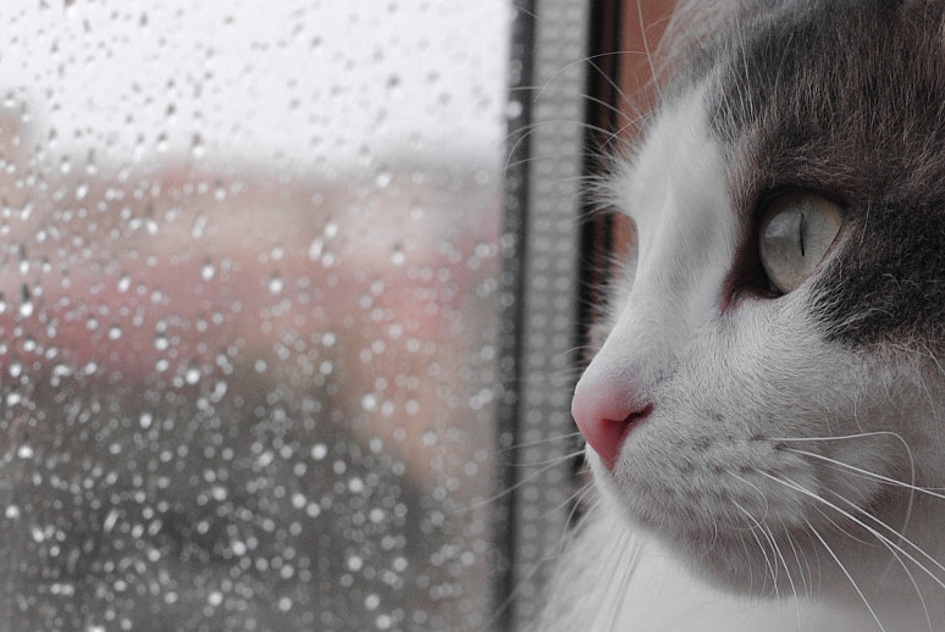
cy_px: 330
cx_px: 724
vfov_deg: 8.9
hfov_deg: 13.2
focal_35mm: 155
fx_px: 4073
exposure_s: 1/250
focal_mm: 50
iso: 400
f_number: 7.1
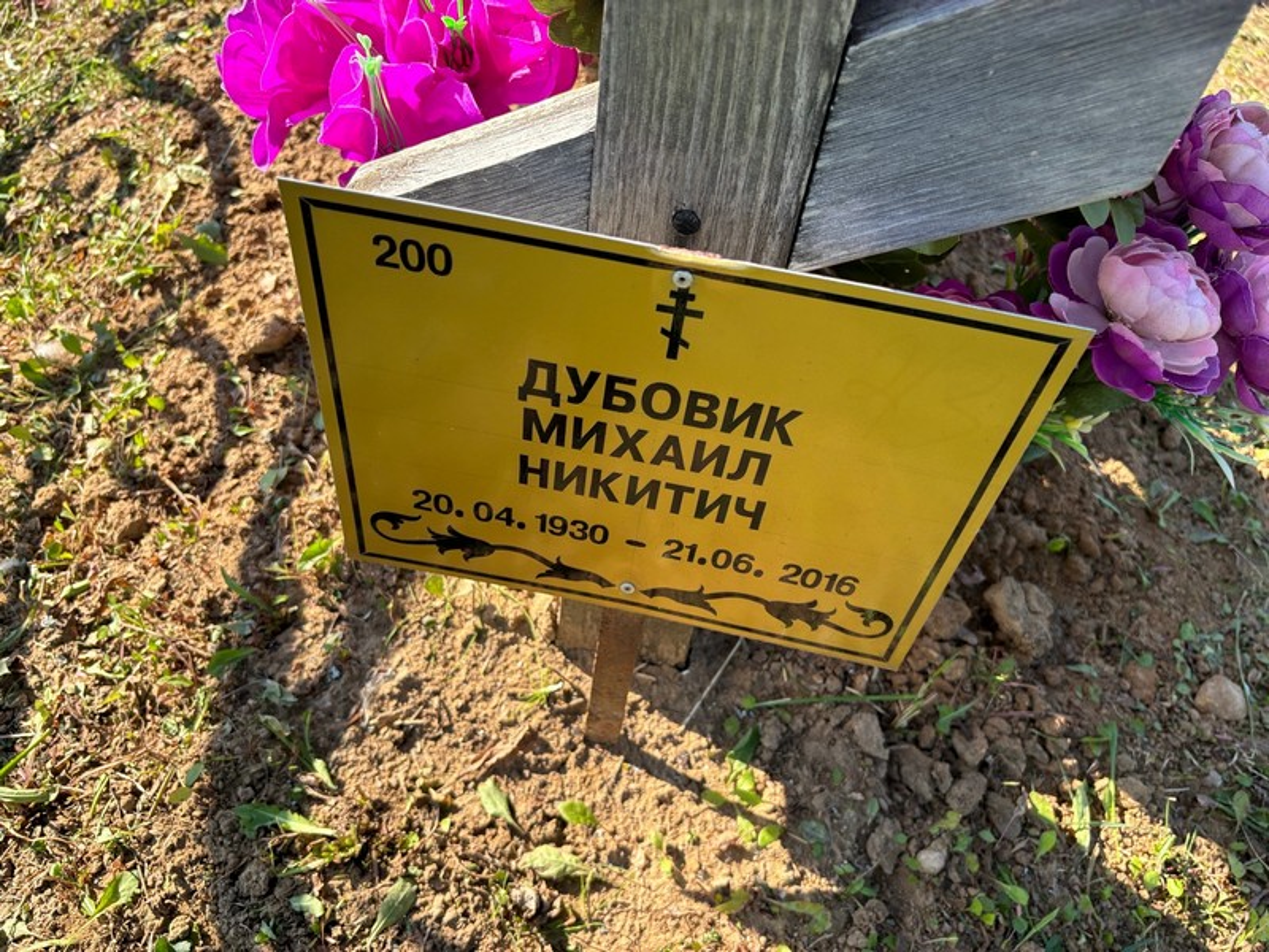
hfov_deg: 67.3
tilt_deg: -49.9
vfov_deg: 53.1
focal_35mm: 26
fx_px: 953
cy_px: 476
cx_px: 634
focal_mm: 5.96
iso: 50
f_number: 1.6
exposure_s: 1/752
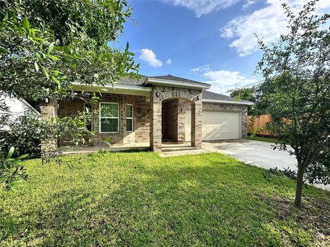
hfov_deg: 102.1
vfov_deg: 85.7
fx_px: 133
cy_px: 124
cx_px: 165
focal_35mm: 14
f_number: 2.2
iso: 40
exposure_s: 1/924
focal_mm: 2.22
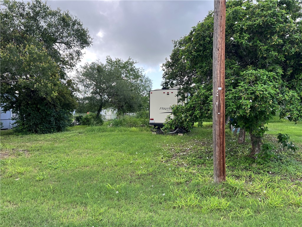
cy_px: 114
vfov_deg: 53.1
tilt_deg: -0.6
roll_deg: +0.9
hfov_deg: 67.3
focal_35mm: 26
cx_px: 151
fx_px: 227
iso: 50
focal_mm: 5.7
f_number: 1.5
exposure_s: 1/692
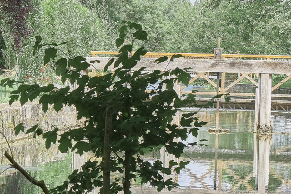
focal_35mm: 160
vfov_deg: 8.6
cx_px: -128
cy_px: 97
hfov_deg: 12.3
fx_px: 1294
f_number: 13
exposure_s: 1/640
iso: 2000
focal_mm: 50
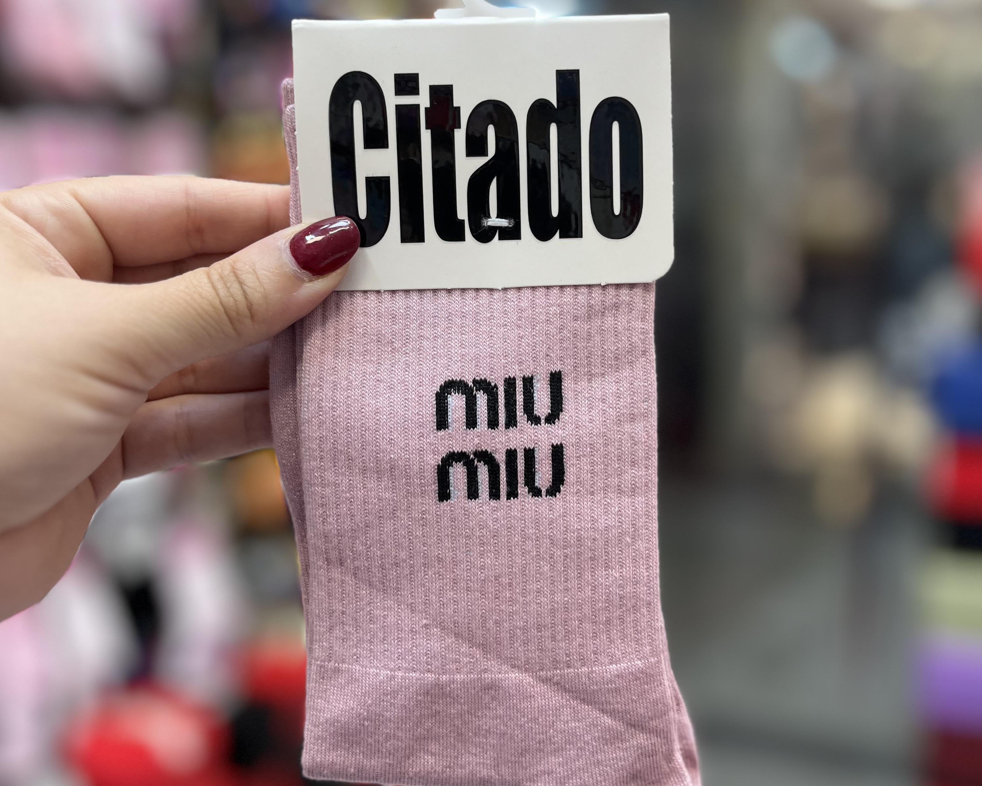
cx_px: 489
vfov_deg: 43.1
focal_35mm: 34
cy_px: 313
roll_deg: +1.6
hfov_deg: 52.8
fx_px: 988
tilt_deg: -7.1
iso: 64
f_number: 1.6
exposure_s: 1/100
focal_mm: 5.1
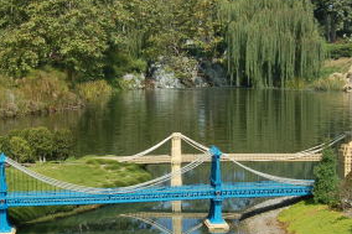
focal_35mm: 81
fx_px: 792
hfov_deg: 25.1
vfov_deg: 16.8
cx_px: 155
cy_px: 146
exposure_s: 1/200
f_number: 7.1
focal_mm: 24
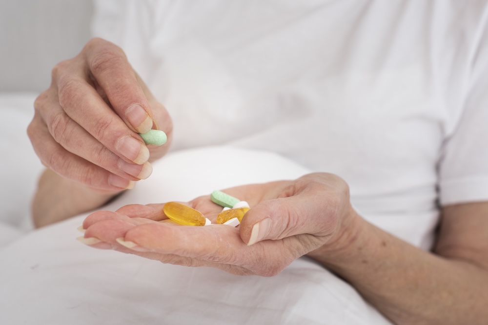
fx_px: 678
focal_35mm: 50
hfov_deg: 39.6
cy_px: 162
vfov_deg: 27.0
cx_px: 244
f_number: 5.6
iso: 250
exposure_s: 1/160
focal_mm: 50
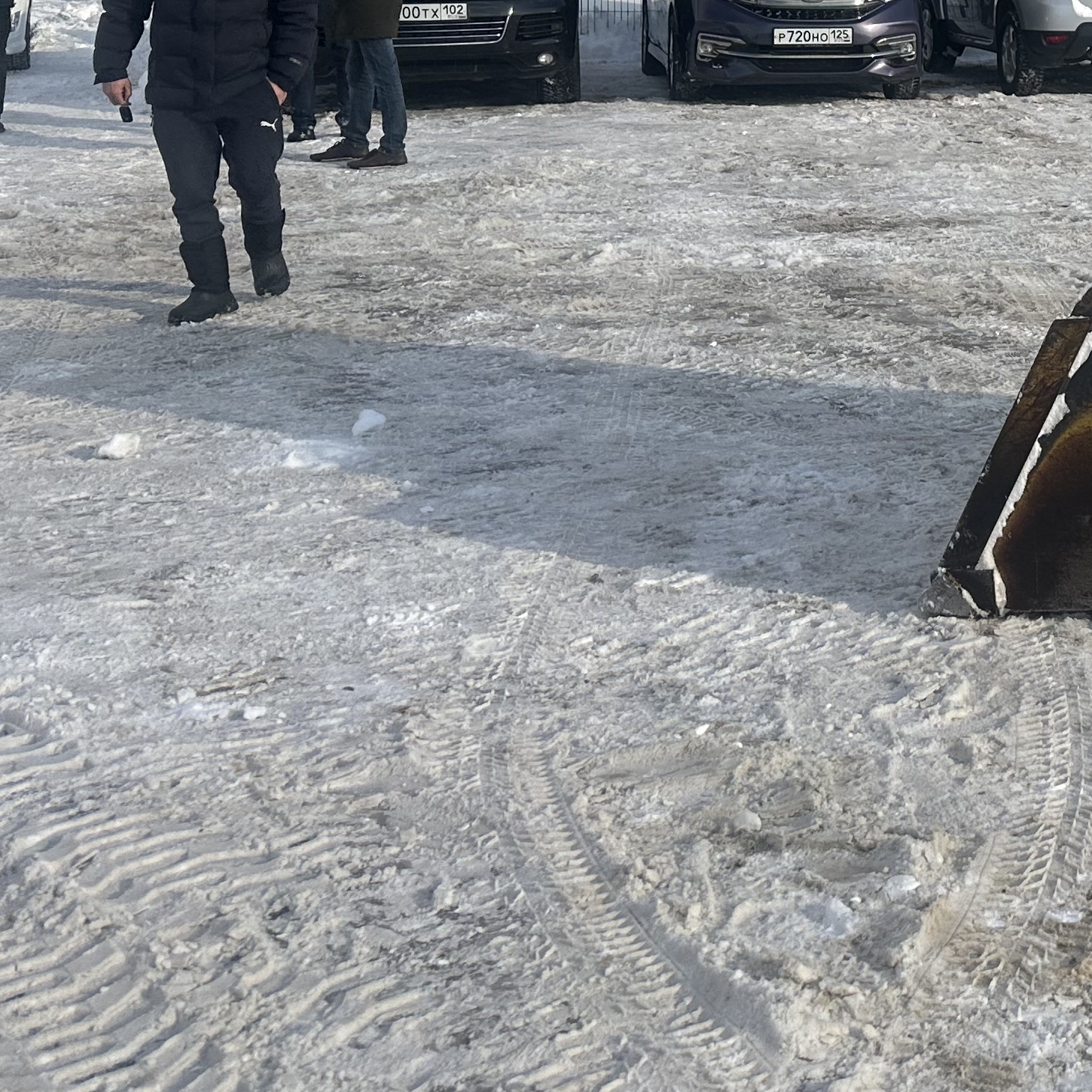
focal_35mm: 59
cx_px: 1282
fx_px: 2106
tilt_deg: -4.3
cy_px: 77
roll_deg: -0.9
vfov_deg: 27.8
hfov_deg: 26.2
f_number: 1.78
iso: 80
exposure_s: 1/6623
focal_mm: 6.86
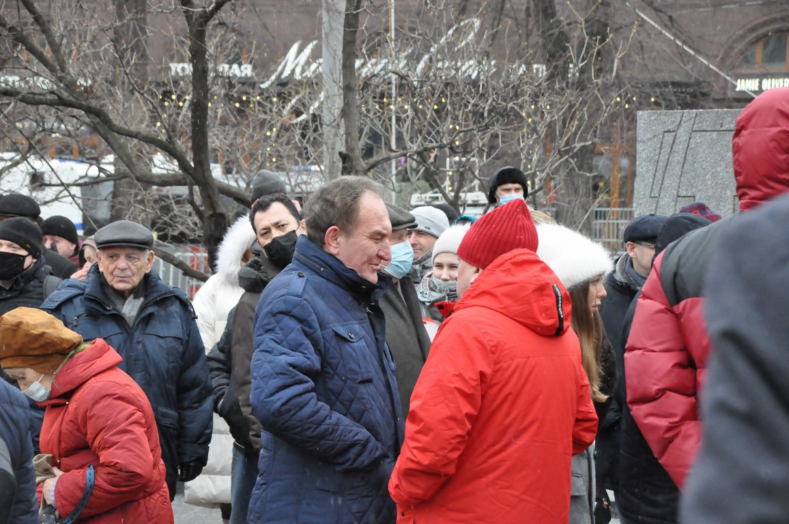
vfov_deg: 12.1
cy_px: 262
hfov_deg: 18.2
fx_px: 2463
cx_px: 394
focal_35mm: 112
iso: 3200
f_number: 8
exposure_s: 1/250
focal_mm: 75
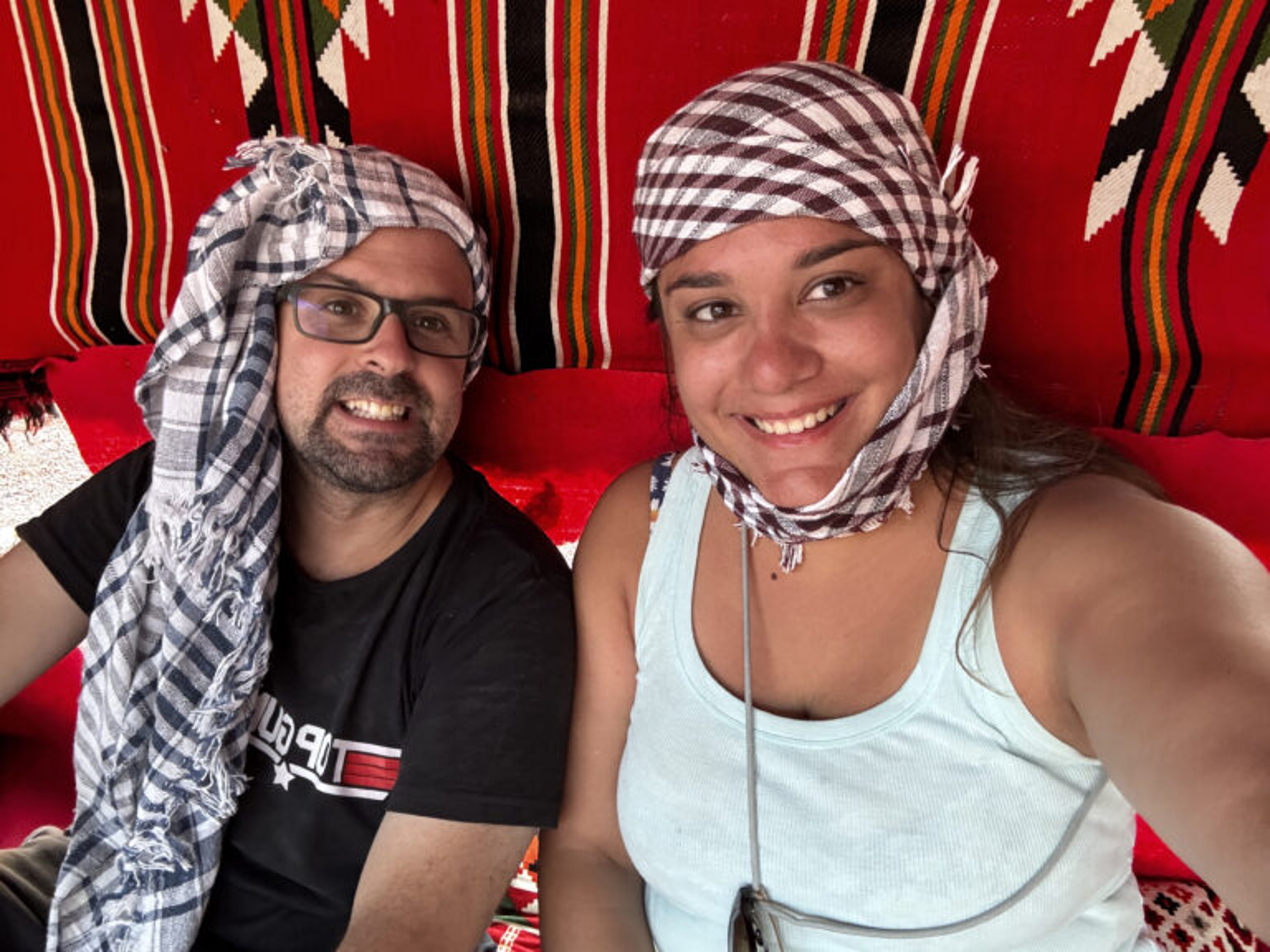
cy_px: 476
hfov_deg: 73.9
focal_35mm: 23
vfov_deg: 58.9
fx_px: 844
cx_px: 635
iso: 400
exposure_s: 1/30
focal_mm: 2.69
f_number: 1.9
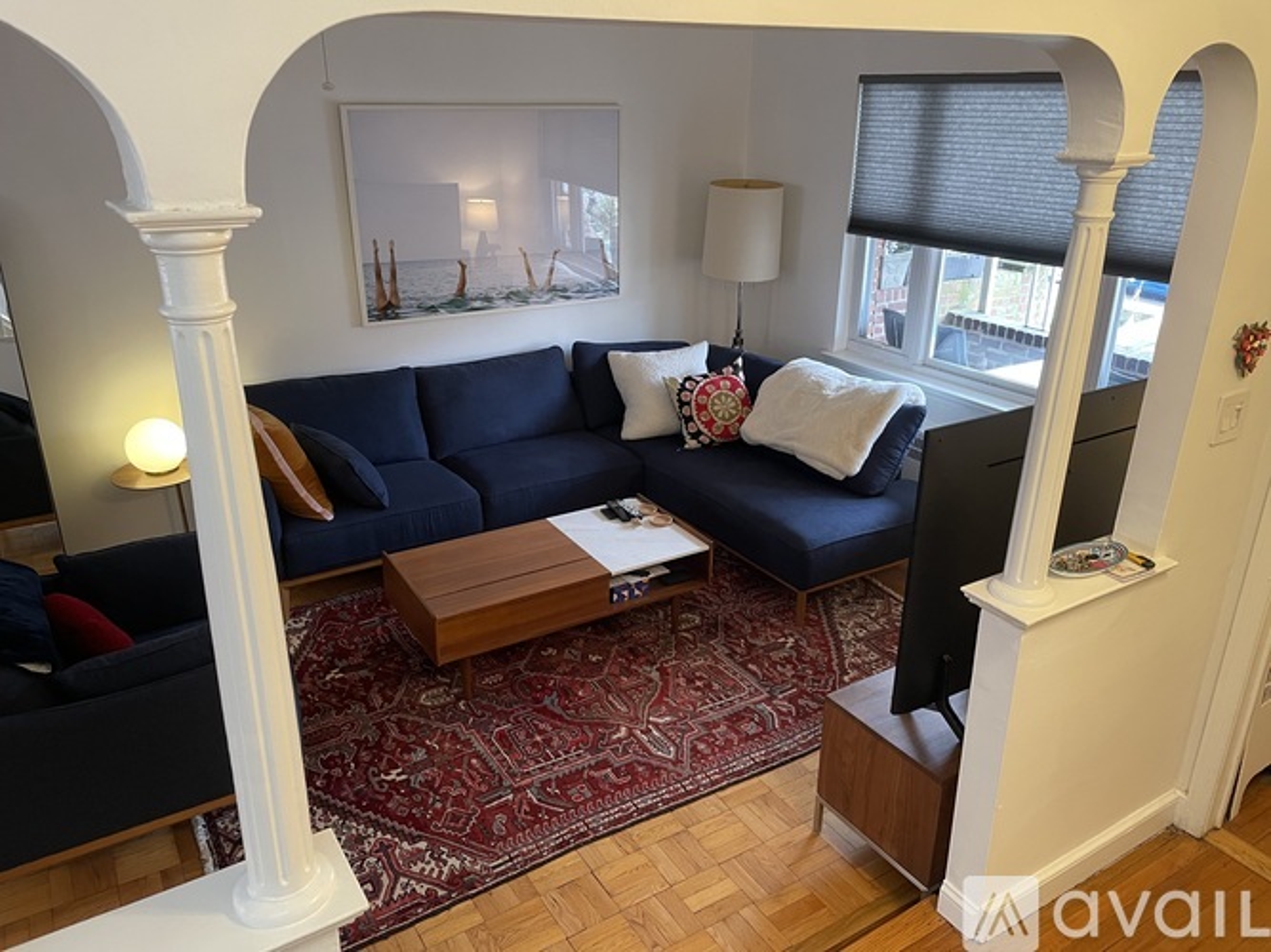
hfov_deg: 67.3
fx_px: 954
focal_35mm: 26
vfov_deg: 53.0
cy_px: 476
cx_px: 636
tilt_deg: -20.9
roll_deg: -0.6
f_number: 1.6
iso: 200
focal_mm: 4.2
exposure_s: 1/60
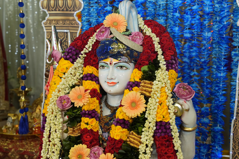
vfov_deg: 19.5
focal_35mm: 70
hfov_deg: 28.8
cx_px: 120
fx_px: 465
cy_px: 80
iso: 400
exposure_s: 1/250
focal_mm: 70
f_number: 5.6
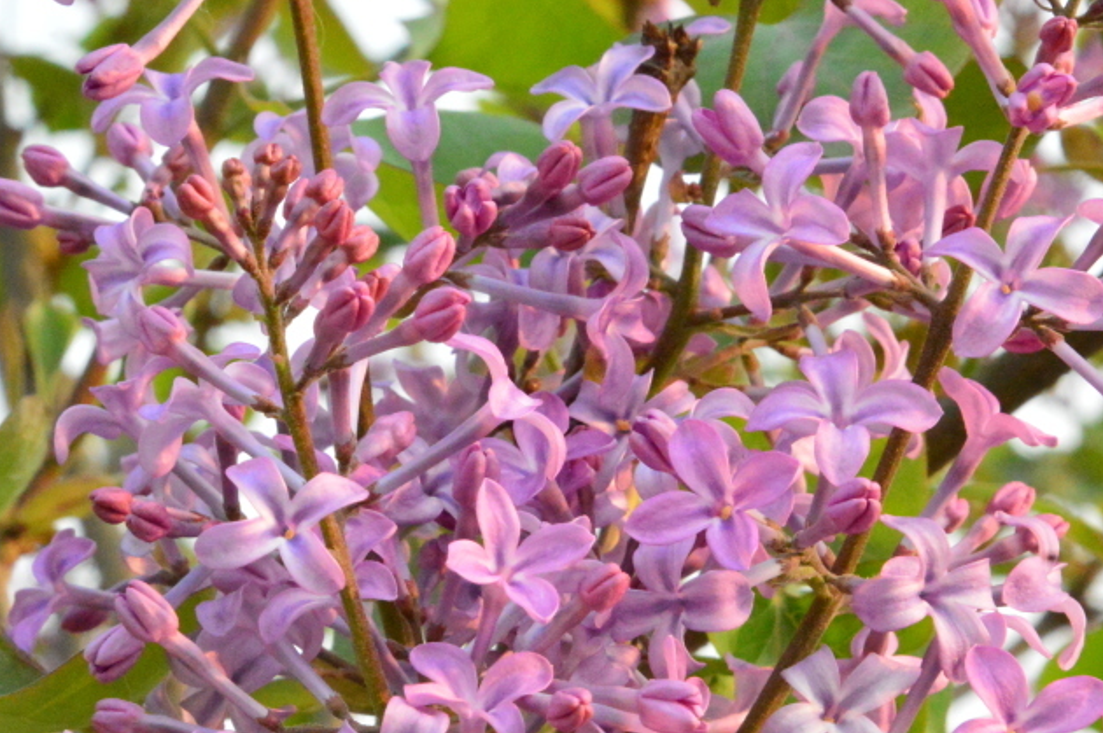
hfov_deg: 10.6
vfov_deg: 7.0
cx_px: 569
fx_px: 5970
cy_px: 443
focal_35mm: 195
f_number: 25
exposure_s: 1/250
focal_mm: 80
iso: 6400
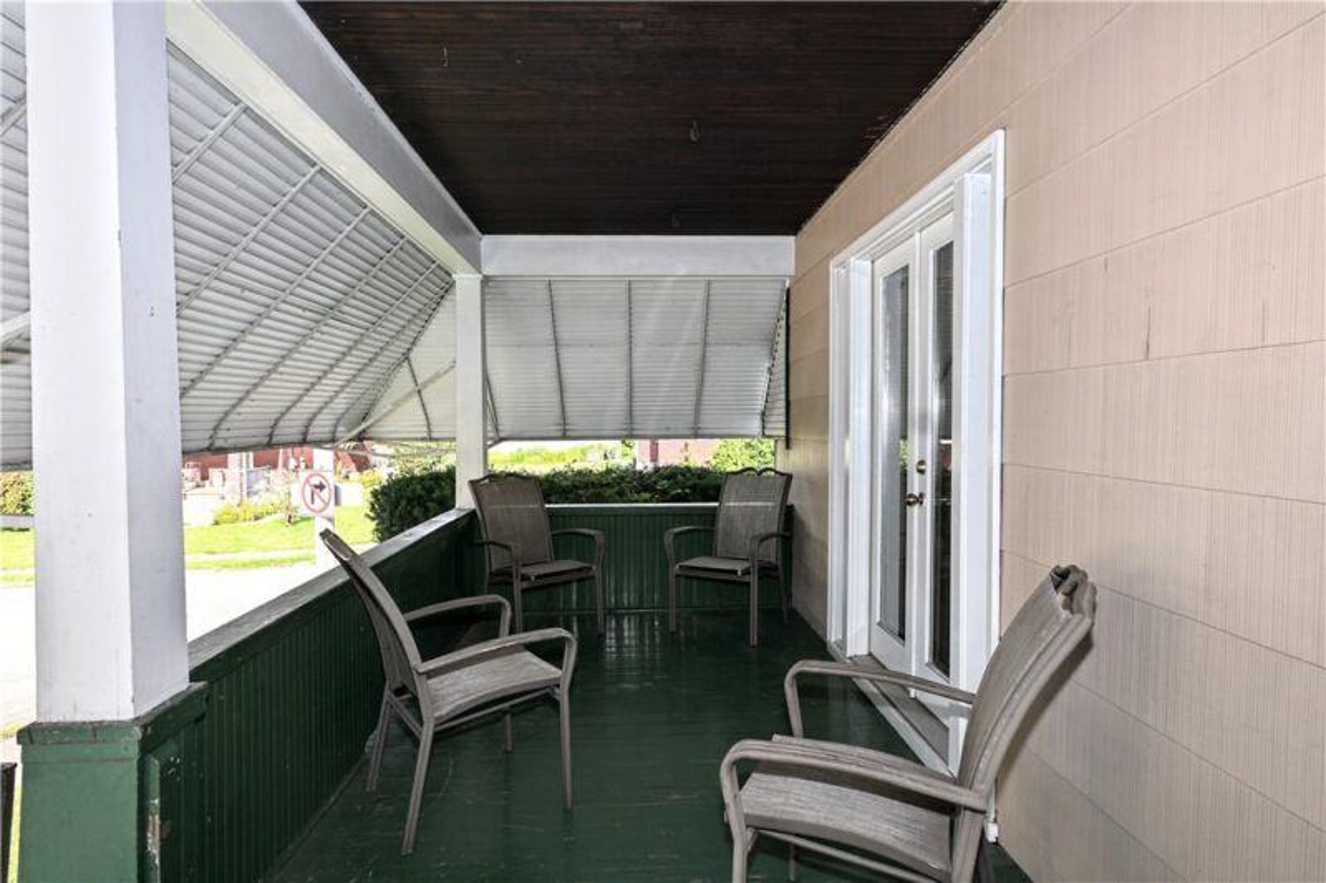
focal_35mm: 21
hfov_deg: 81.2
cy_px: 442
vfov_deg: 59.5
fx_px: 773
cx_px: 663
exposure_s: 1/125
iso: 100
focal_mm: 14
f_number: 5.6
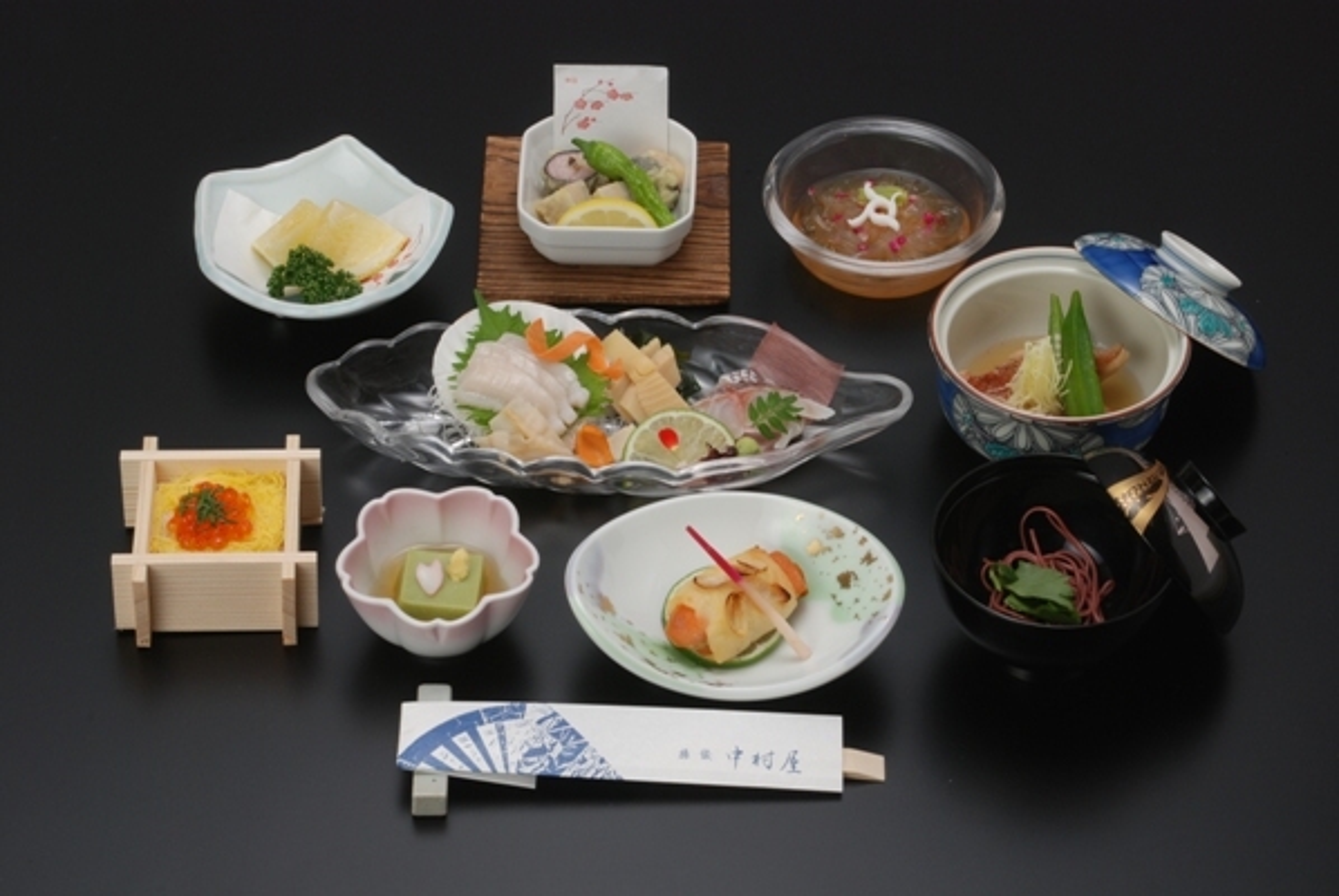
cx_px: 670
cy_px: 448
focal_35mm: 93
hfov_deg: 21.9
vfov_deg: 14.7
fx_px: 3462
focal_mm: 62
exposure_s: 1/30
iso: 200
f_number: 19
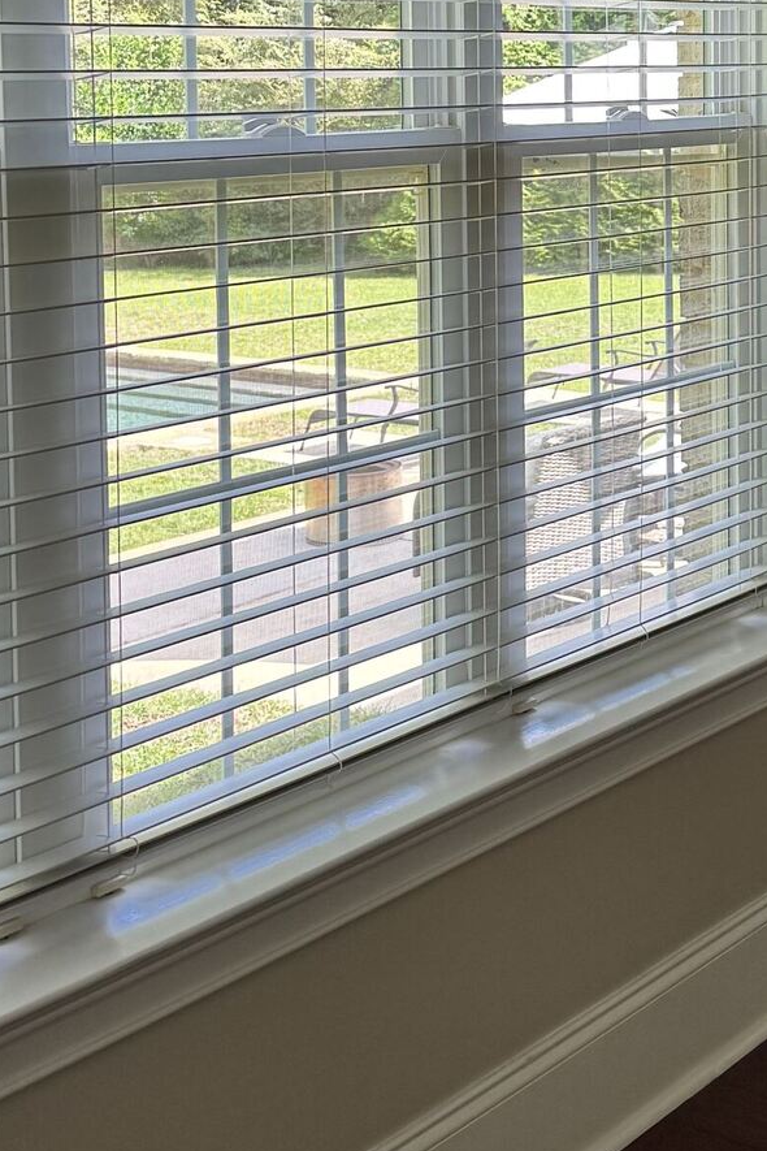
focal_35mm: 65
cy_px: 181
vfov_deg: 30.0
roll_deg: +0.4
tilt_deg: -4.2
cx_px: 595
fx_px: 2077
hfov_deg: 20.7
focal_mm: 6.76
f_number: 1.78
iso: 64
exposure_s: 1/150
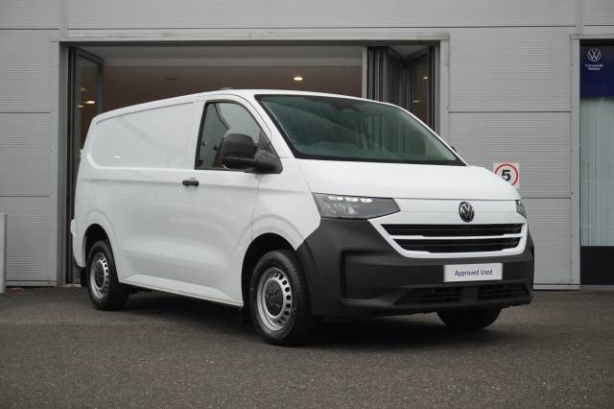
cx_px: 307
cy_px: 204
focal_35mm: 54
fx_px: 920
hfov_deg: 36.9
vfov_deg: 25.0
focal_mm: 36
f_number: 5.6
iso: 200
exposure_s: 1/160
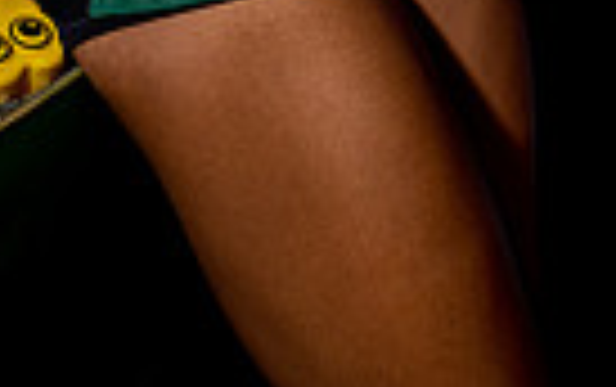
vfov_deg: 9.3
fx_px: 2084
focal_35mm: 124
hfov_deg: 16.8
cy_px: -603
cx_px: 225
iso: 100
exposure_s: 1/250
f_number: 5.6
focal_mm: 37
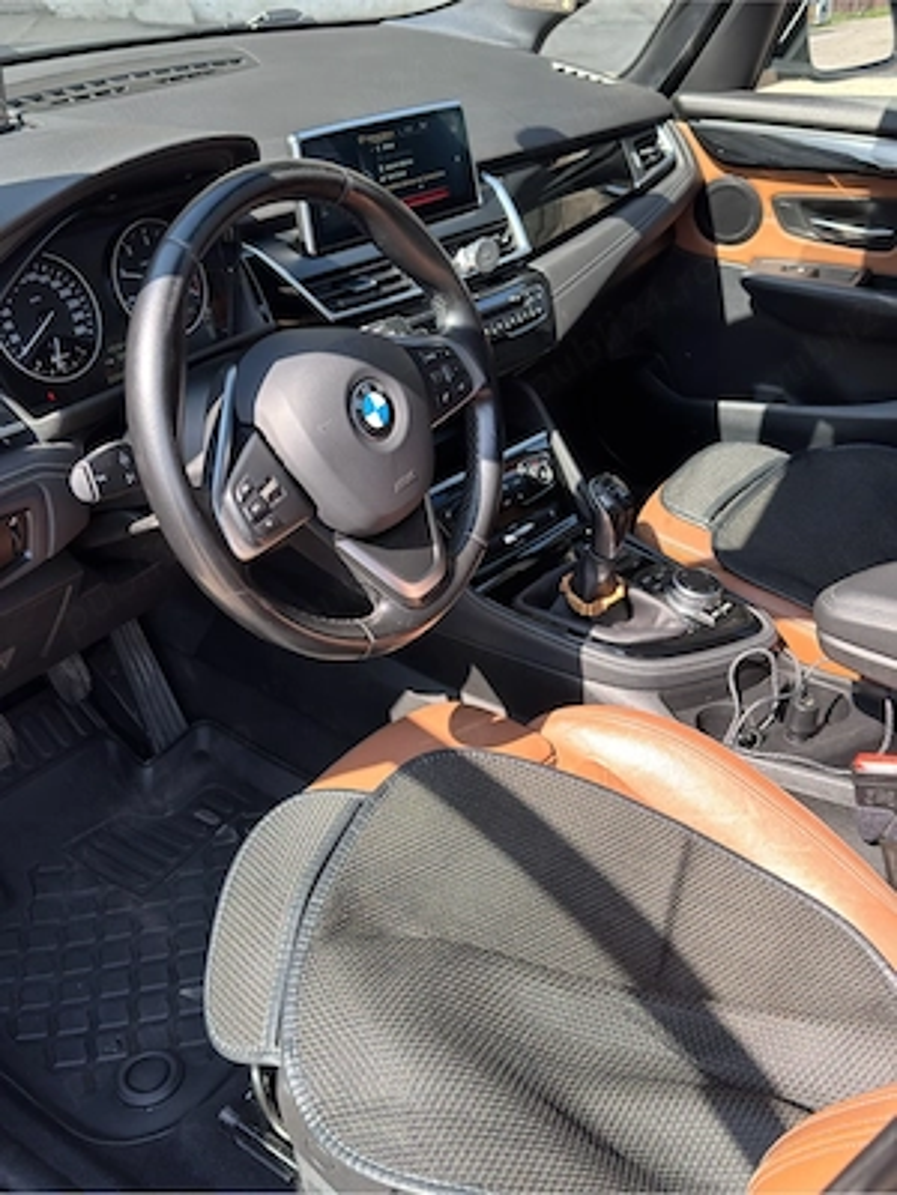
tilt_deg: -31.4
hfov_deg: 40.7
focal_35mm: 35
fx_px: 1209
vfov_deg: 52.6
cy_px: 598
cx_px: 448
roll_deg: -0.3
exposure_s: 1/538
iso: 100
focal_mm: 6.76
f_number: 1.78
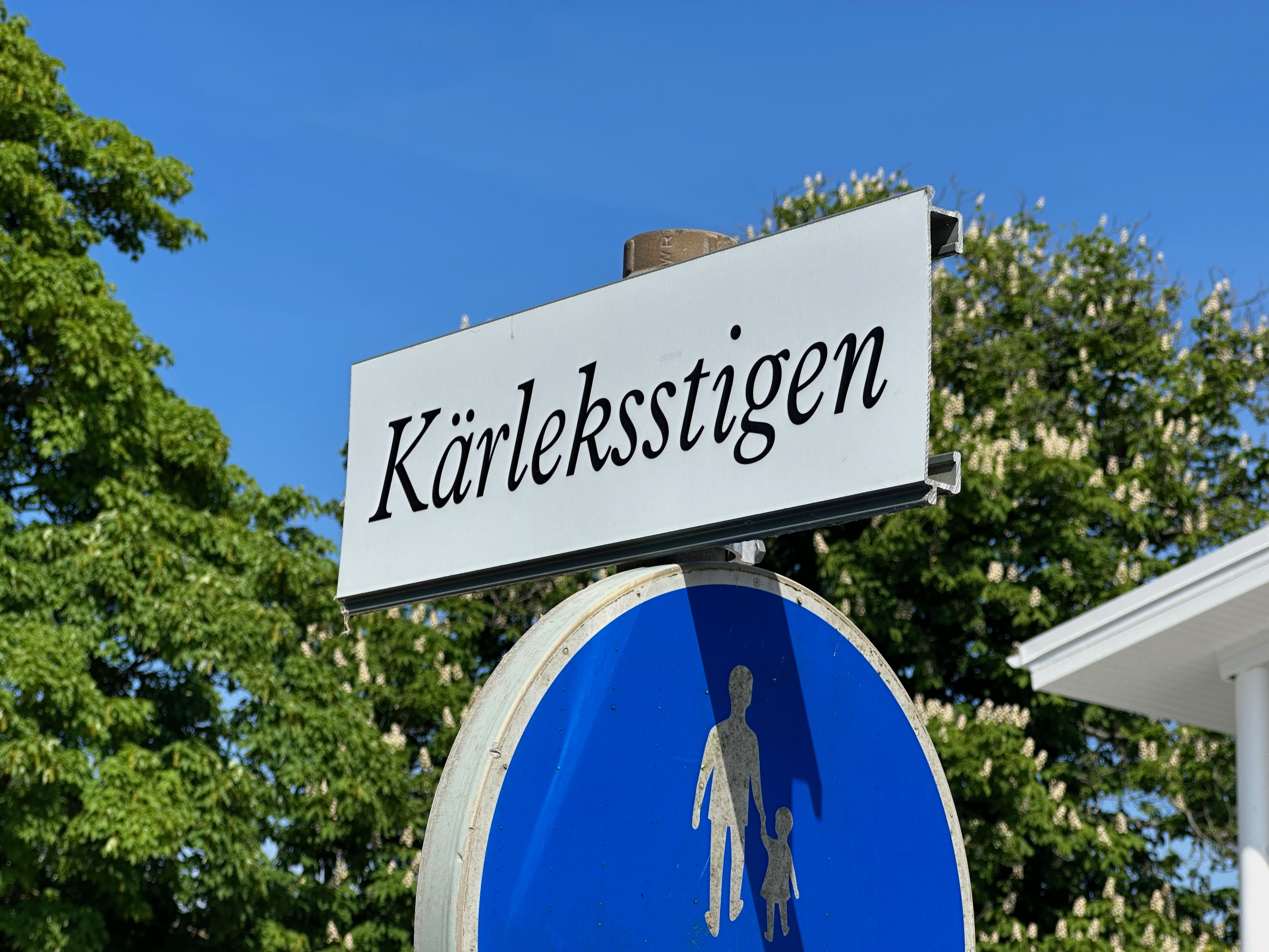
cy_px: 476
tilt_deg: +14.6
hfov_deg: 25.3
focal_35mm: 77
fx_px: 2823
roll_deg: -2.1
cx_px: 634
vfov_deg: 19.1
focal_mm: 9
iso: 32
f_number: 2.8
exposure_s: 1/935
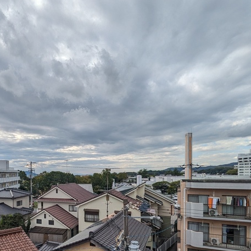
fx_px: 213
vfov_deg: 59.0
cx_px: 75
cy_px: 175
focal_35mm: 26
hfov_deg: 58.9
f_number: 2.2
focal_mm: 1.83
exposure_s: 1/3012
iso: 50
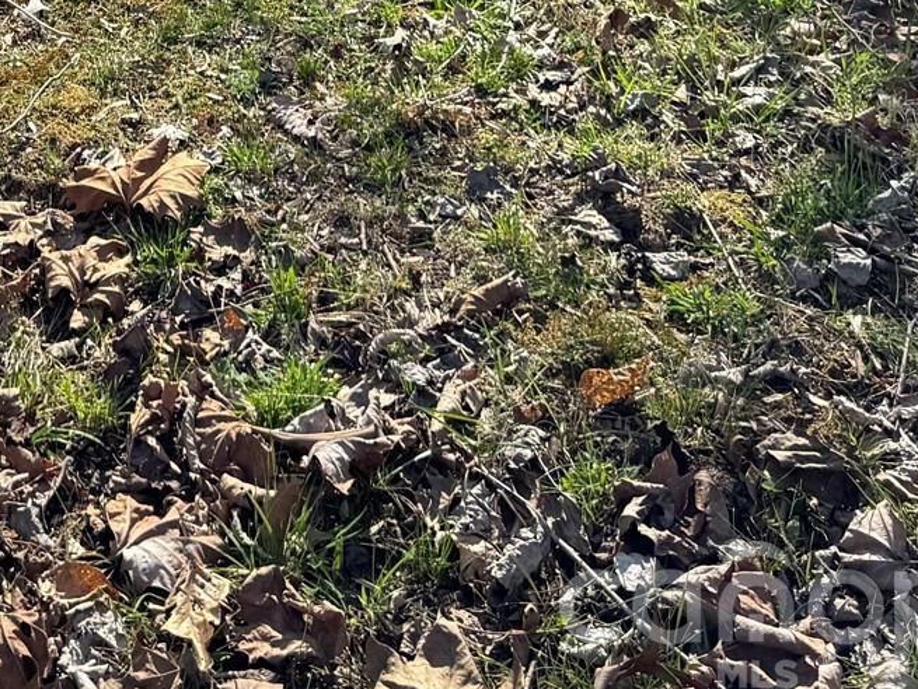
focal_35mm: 75
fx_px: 1990
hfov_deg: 24.6
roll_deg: +0.4
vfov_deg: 17.5
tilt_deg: -24.6
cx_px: -32
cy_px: -363
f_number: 1.78
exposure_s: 1/1767
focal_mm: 6.76
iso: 80
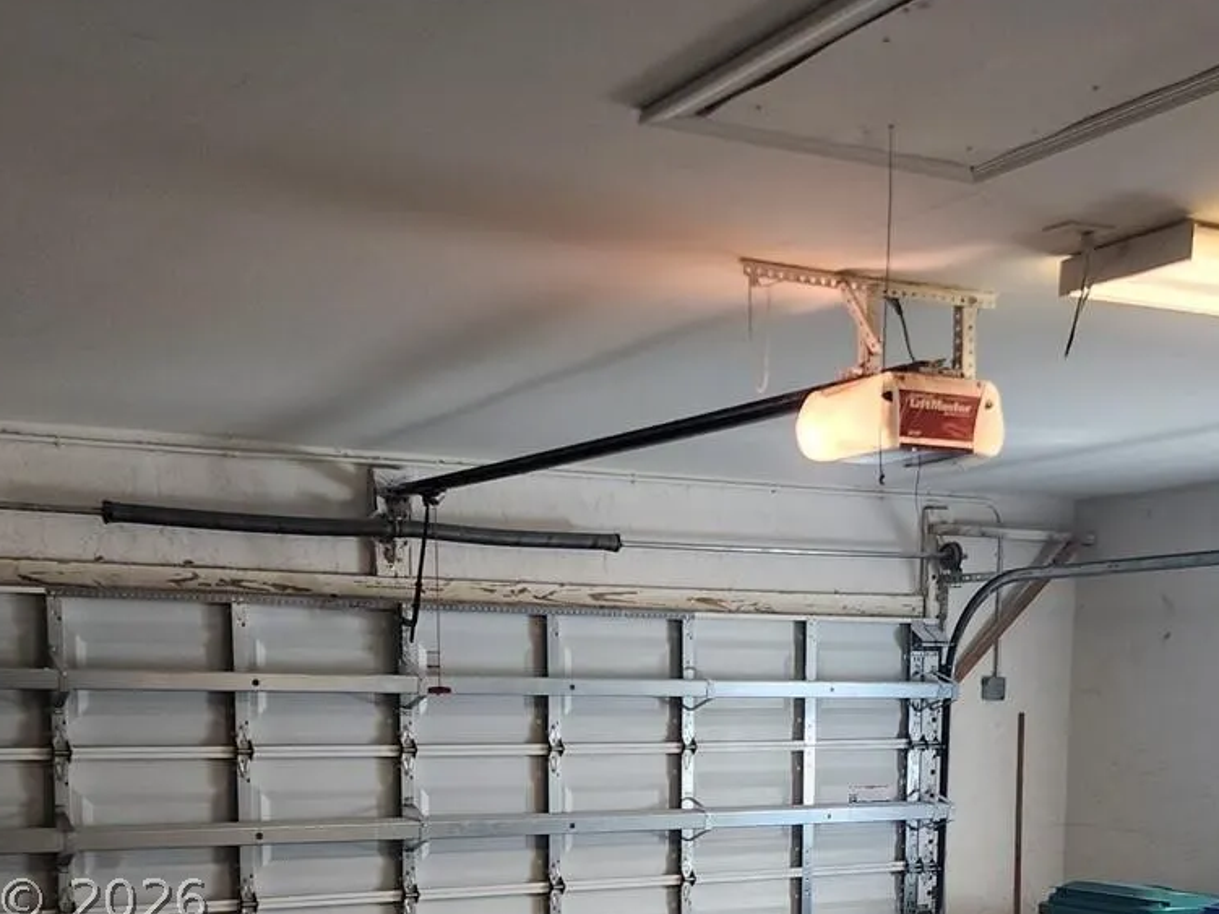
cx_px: 704
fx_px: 1725
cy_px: 899
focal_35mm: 49
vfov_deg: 28.0
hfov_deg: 38.8
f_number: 1.8
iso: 200
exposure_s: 1/120
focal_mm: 6.4
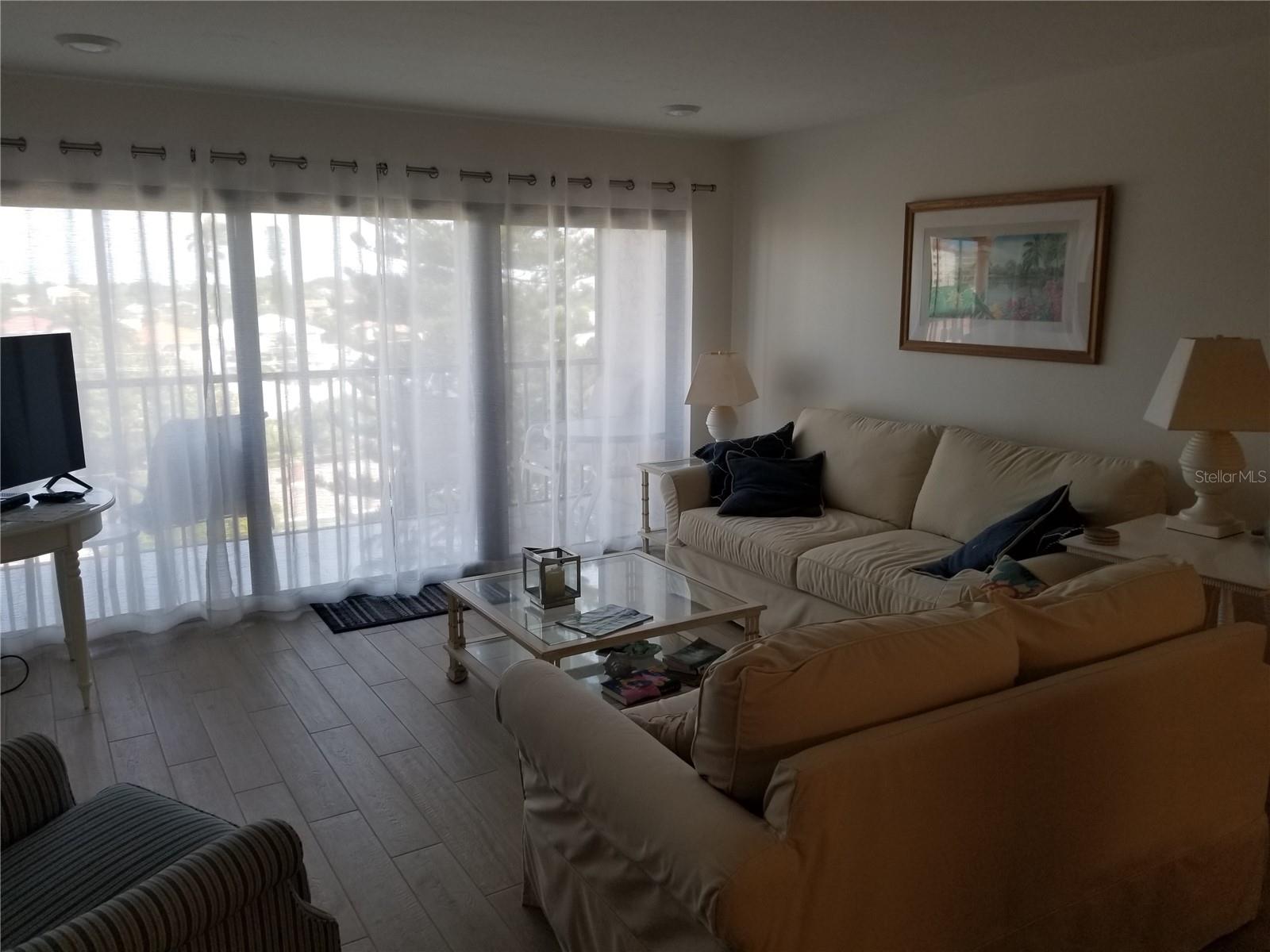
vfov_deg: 53.1
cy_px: 476
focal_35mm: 26
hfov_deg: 67.3
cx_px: 635
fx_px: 954
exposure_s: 1/60
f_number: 1.7
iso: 64
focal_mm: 4.3
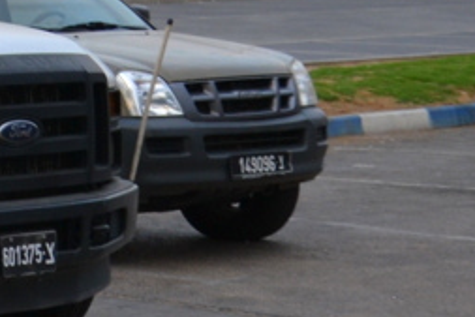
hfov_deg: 9.7
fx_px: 2627
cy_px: -88
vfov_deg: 6.9
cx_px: -424
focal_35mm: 199
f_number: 5
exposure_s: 1/100
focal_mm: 28
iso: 400
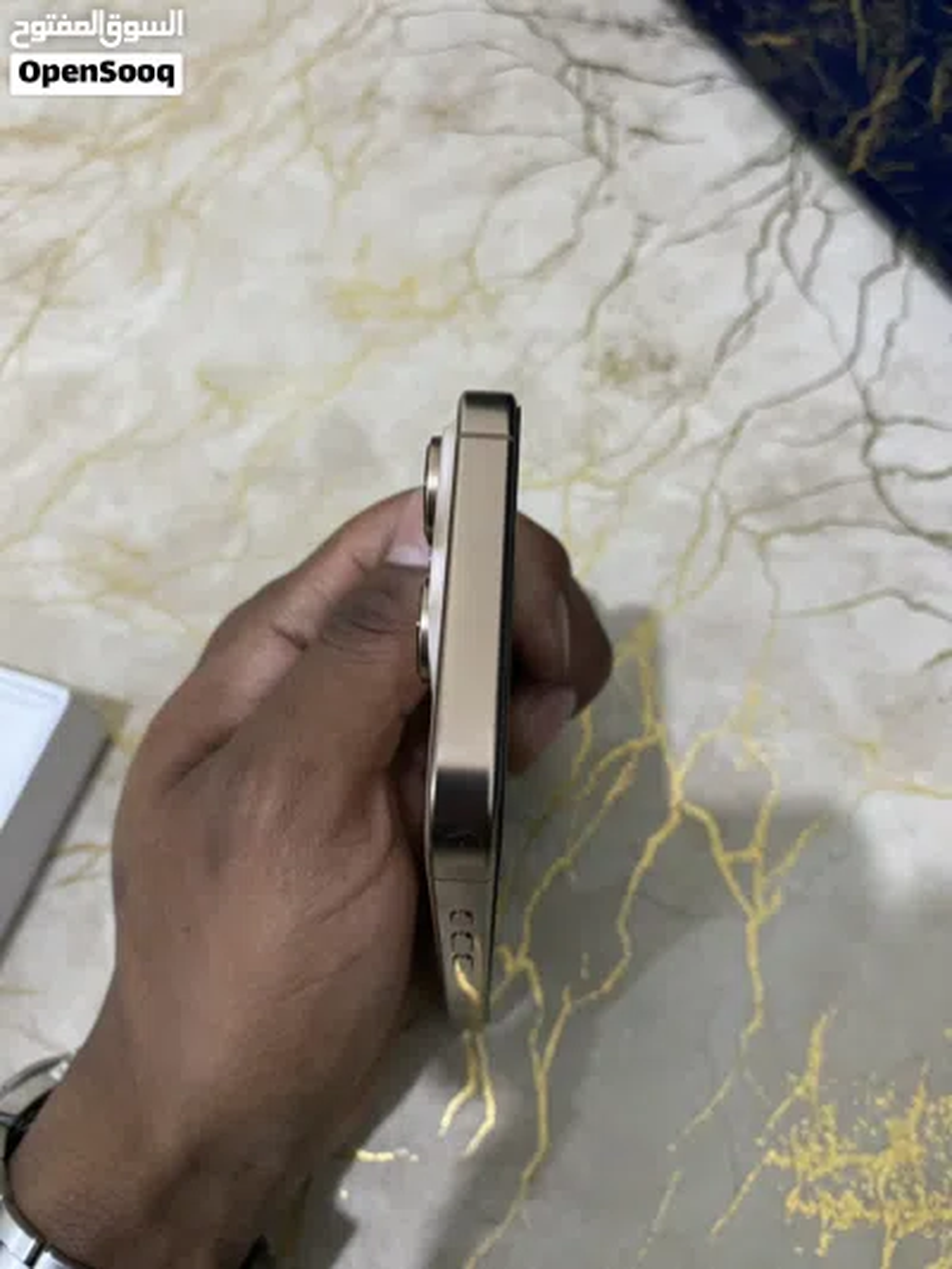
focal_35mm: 25
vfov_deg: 69.4
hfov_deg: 54.9
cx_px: 476
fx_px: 916
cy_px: 634
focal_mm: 4.25
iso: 500
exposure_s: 1/40
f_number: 1.8
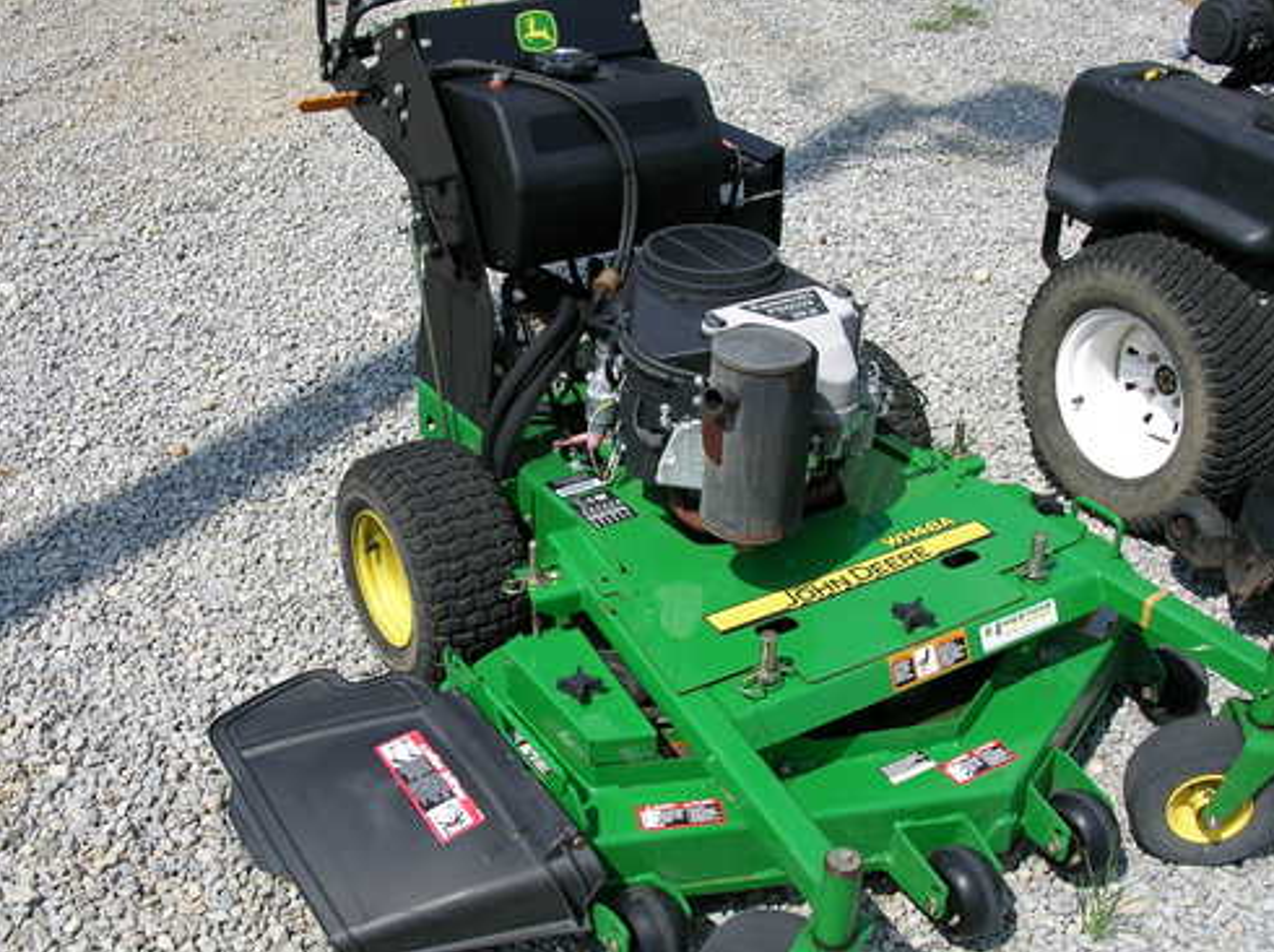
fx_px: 1470
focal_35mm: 40
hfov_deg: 46.9
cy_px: 506
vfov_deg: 35.9
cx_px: 619
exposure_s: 1/707
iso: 50
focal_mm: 6
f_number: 3.7
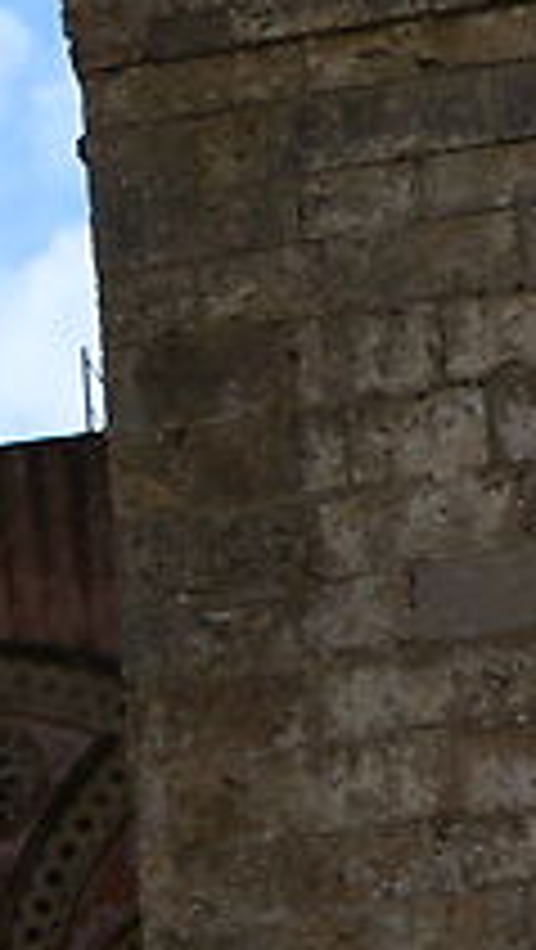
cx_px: -1320
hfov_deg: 3.1
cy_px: 608
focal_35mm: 381
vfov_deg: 5.7
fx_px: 9607
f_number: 9
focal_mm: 32
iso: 200
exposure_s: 1/500
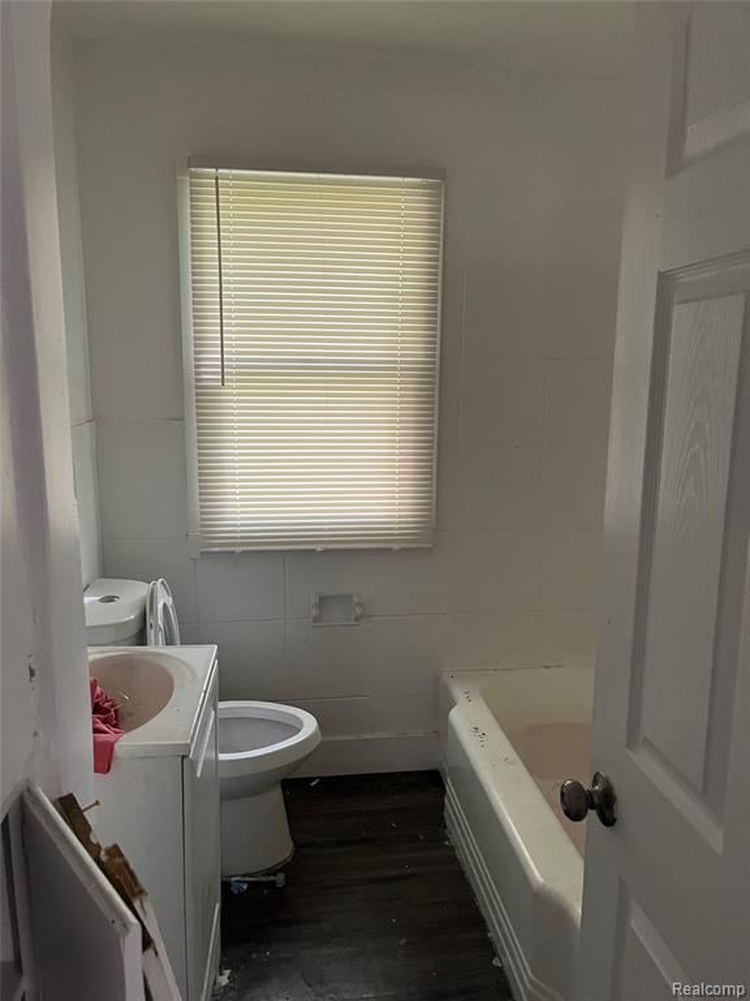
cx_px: 375
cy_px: 500
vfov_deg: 67.3
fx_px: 751
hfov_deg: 53.1
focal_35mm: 26
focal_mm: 5.1
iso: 500
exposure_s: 1/59
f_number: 1.6
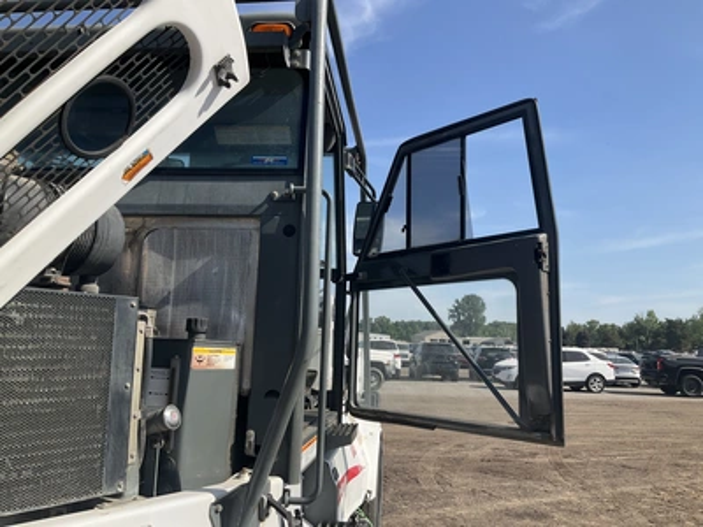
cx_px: 352
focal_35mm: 29
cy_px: 264
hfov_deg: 61.7
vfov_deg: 48.2
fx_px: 589
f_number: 1.8
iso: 25
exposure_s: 1/1730
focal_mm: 3
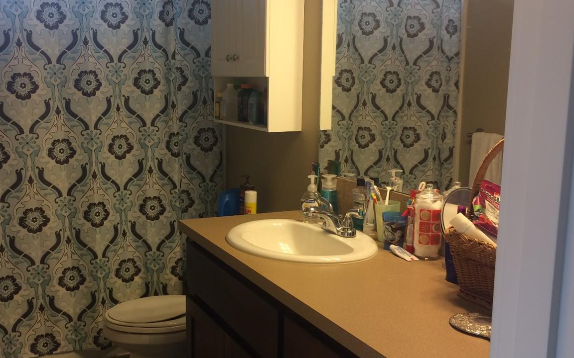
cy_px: 184
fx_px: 626
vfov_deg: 32.0
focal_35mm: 40
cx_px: 212
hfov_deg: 48.8
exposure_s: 1/30
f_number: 2.2
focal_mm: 4.15
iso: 50
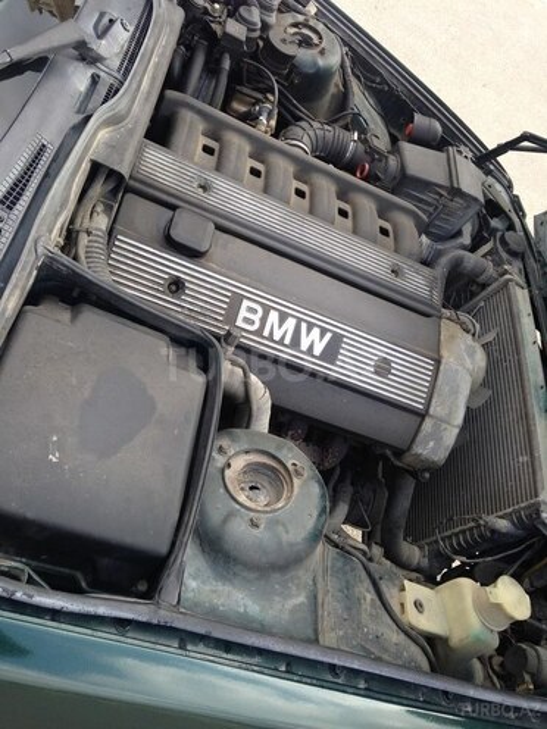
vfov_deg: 55.4
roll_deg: -43.3
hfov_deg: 42.9
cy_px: 364
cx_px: 274
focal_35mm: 33
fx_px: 695
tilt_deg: -43.3
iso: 50
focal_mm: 4.12
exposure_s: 1/332
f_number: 2.4
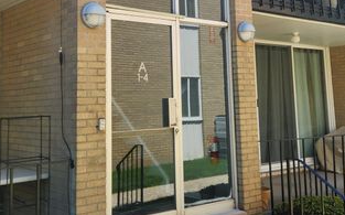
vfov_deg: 24.4
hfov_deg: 38.9
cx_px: 170
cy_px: 42
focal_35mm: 52
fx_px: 488
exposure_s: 1/591
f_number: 1.8
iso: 20
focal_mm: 5.4
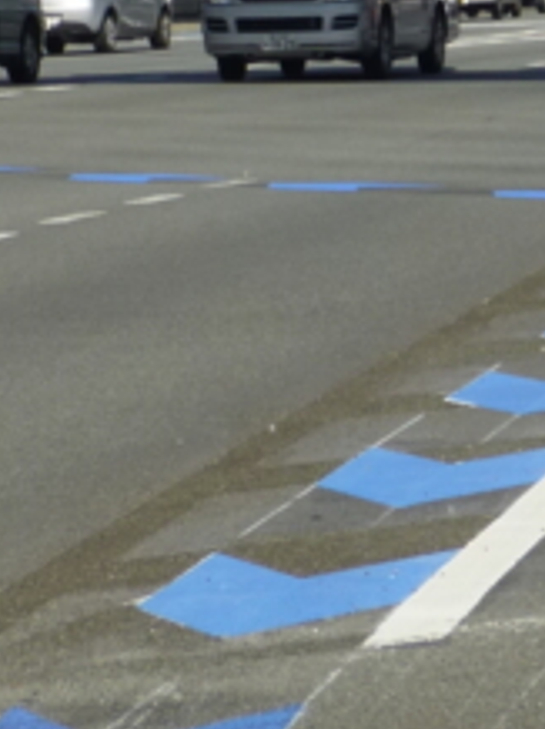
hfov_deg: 5.5
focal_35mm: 268
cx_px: 251
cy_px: 278
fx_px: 5637
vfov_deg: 7.4
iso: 100
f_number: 4.7
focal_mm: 13.2
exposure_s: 1/800
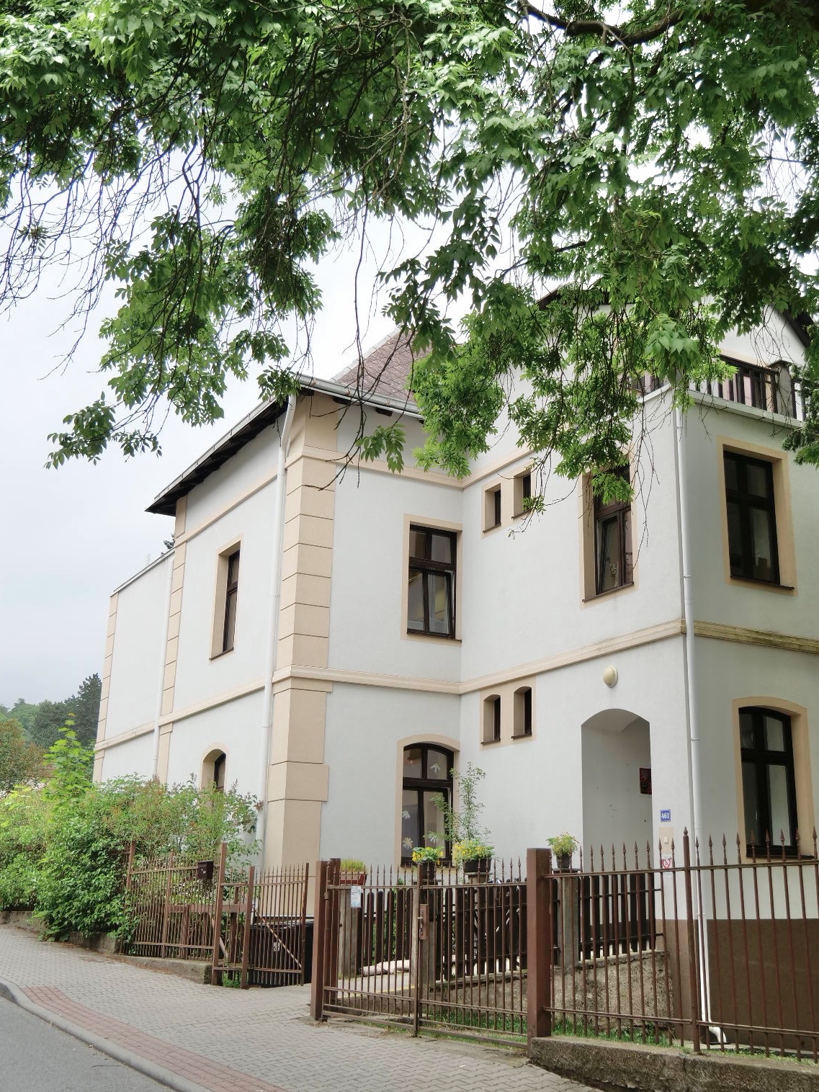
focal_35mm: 38
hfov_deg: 37.5
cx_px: 510
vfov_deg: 49.0
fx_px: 1199
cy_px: 517
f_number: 3.7
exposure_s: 1/160
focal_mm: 15
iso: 160
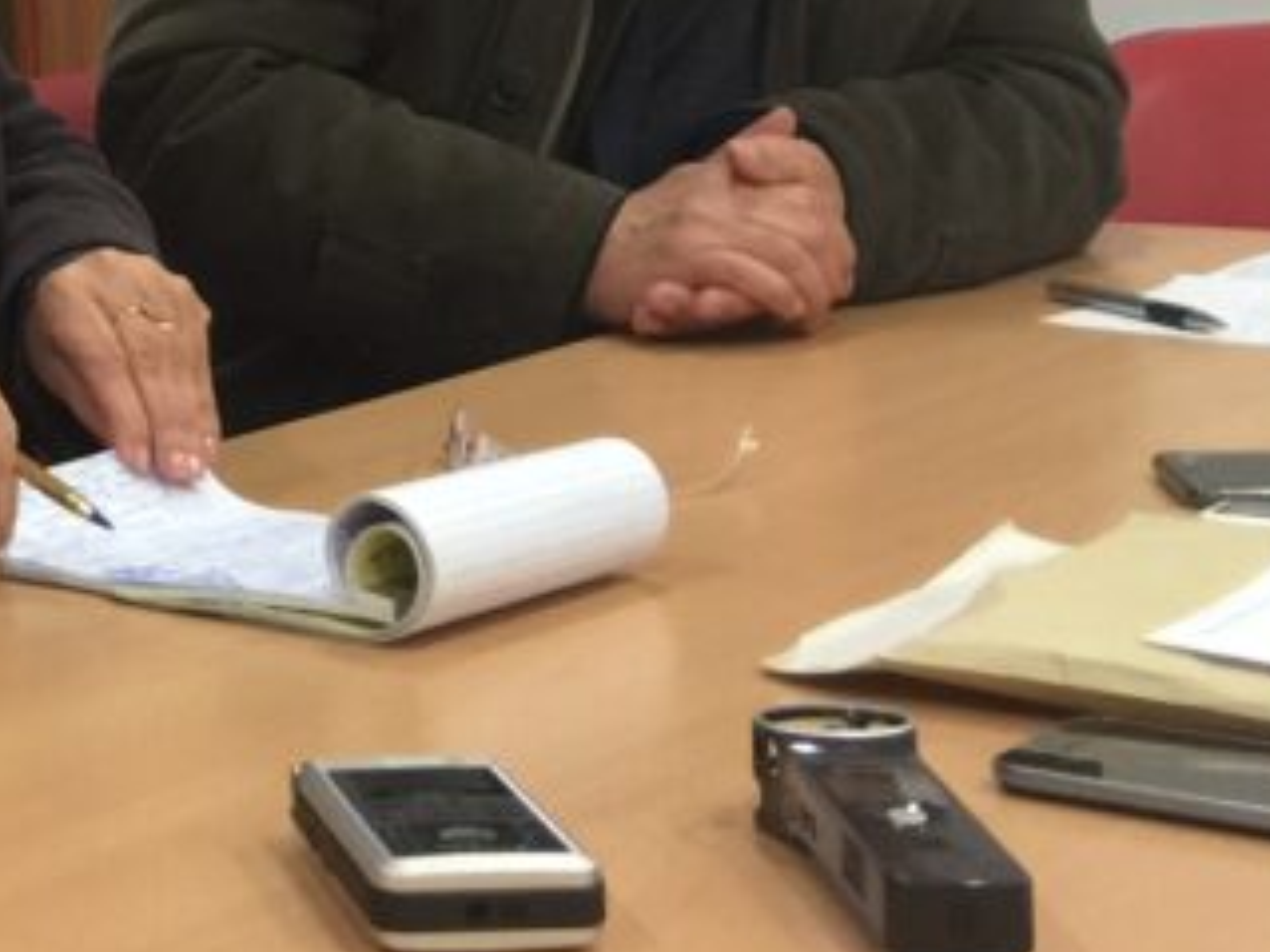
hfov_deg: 19.2
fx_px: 3411
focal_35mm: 93
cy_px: -398
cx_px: -458
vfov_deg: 14.9
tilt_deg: +4.3
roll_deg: +1.8
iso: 64
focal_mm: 4.15
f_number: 2.2
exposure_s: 1/17
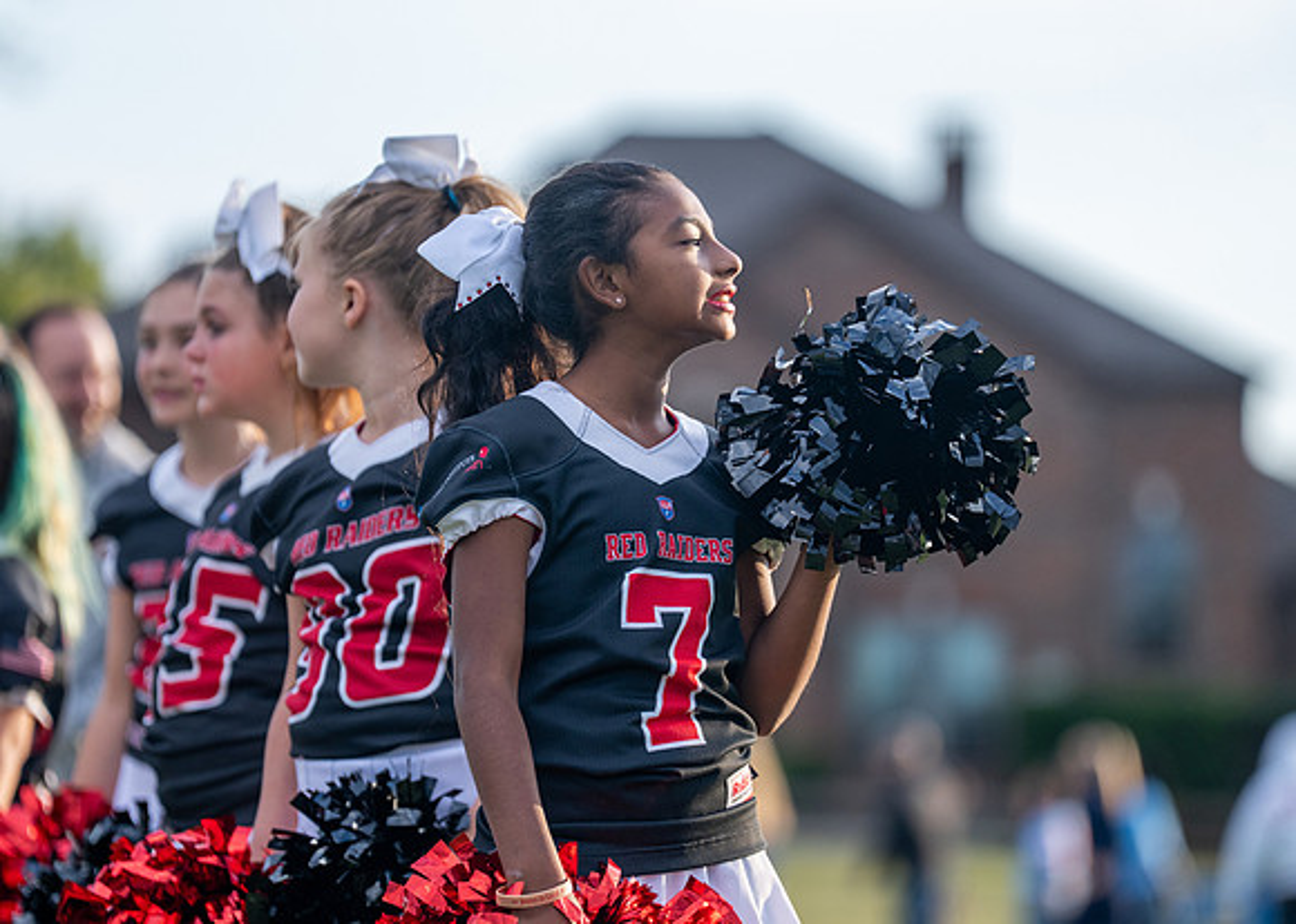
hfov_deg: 7.8
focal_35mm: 258
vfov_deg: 5.6
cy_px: 492
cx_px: 634
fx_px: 9505
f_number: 2.8
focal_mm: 197
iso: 250
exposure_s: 1/1250
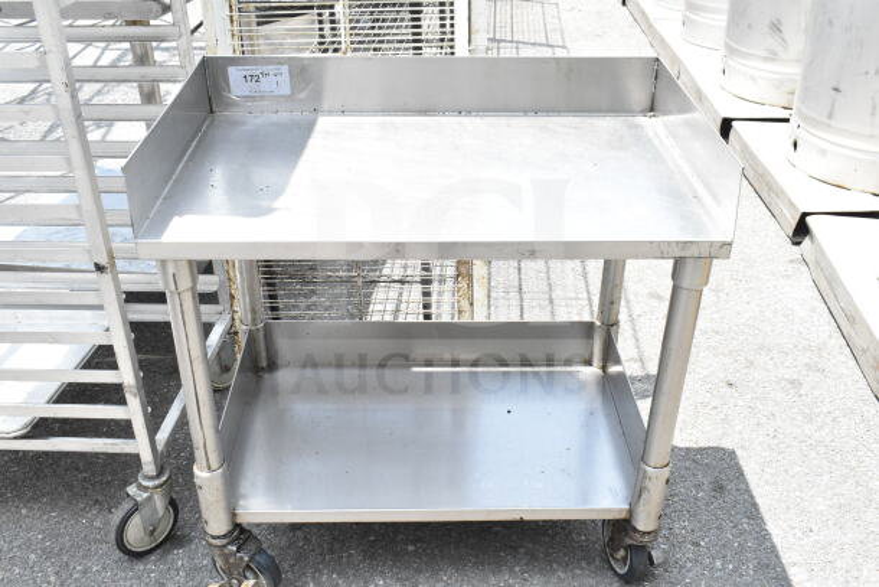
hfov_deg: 53.1
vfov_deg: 36.9
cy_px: 294
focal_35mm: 36
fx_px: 879
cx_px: 440
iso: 1600
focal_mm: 24
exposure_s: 1/500
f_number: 11
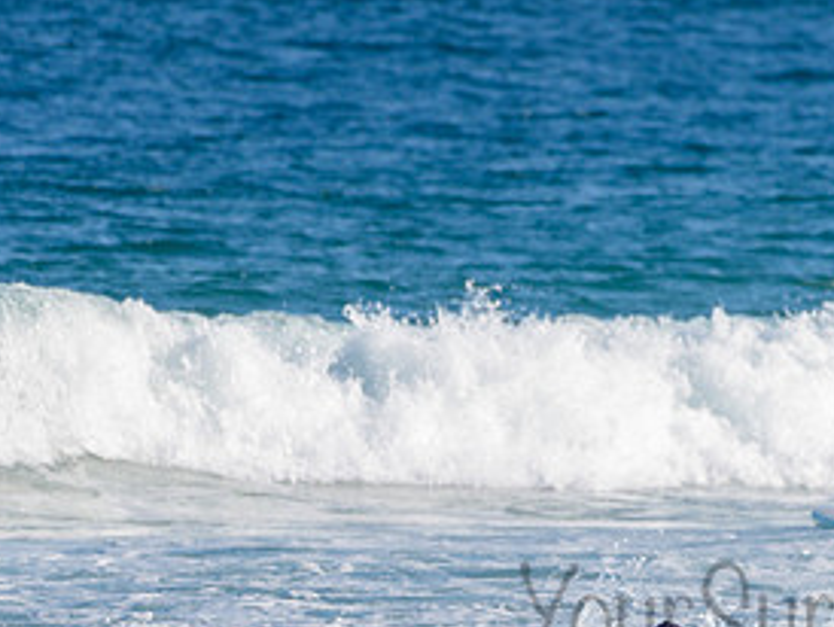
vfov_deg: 1.2
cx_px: 634
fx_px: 30094
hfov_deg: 1.6
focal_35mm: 1248
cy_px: 703
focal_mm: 500
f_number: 5.6
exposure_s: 1/2000
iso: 125
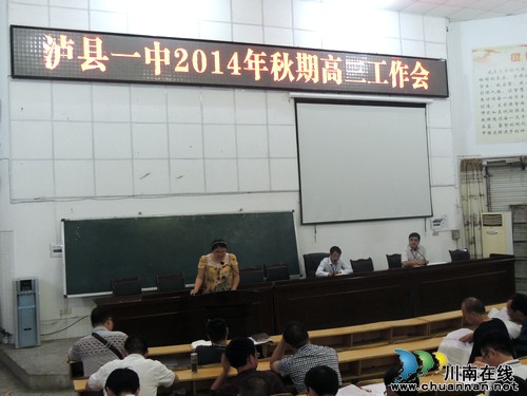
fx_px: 533
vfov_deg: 40.7
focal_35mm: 35
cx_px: 264
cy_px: 198
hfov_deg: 52.6
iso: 400
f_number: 3.3
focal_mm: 6.2
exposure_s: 1/13
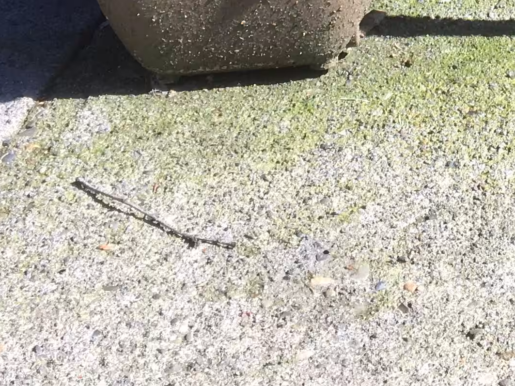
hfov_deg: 17.1
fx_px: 1636
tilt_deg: -11.3
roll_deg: +2.5
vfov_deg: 12.2
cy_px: -338
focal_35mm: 110
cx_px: 624
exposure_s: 1/601
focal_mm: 4.15
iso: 25
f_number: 2.2
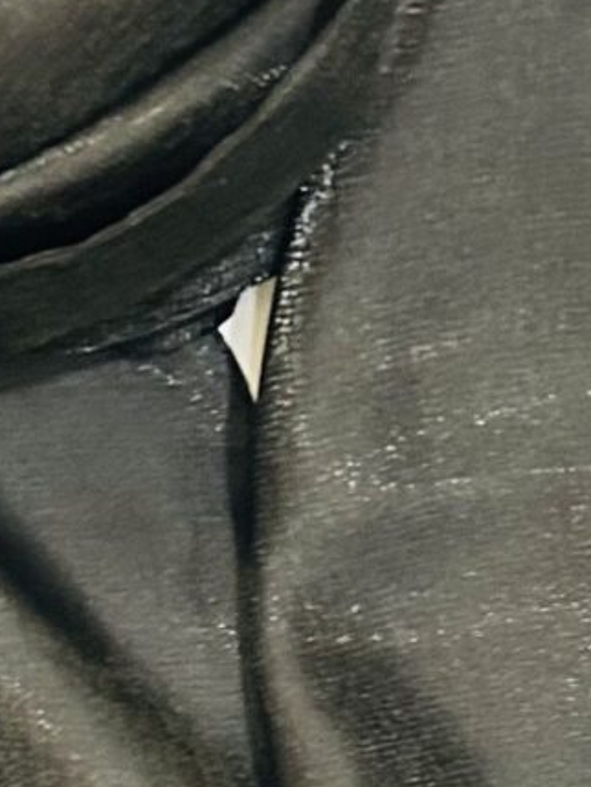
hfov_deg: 9.6
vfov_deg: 12.5
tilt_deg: -76.7
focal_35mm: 155
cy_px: 862
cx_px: 182
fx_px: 3527
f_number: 1.5
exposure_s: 1/25
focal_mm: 5.7
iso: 500
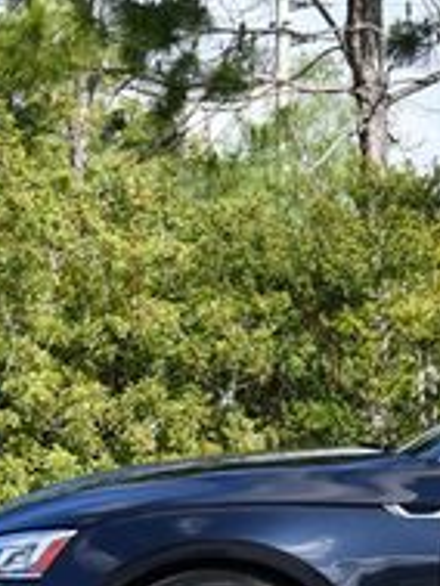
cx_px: 747
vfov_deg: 10.5
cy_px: 310
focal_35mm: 189
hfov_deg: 7.7
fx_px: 3200
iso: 200
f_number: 8
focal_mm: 29
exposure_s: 1/250
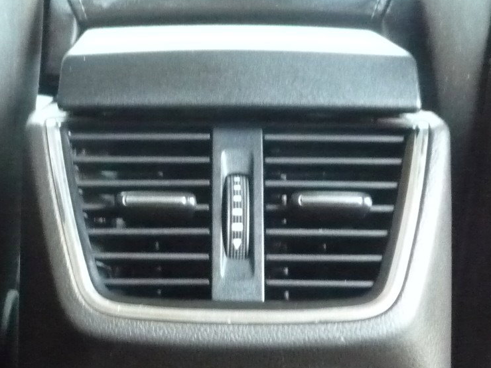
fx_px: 1177
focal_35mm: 83
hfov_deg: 23.4
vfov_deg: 17.2
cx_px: 137
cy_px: 404
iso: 800
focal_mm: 5.2
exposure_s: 1/8
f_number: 3.3
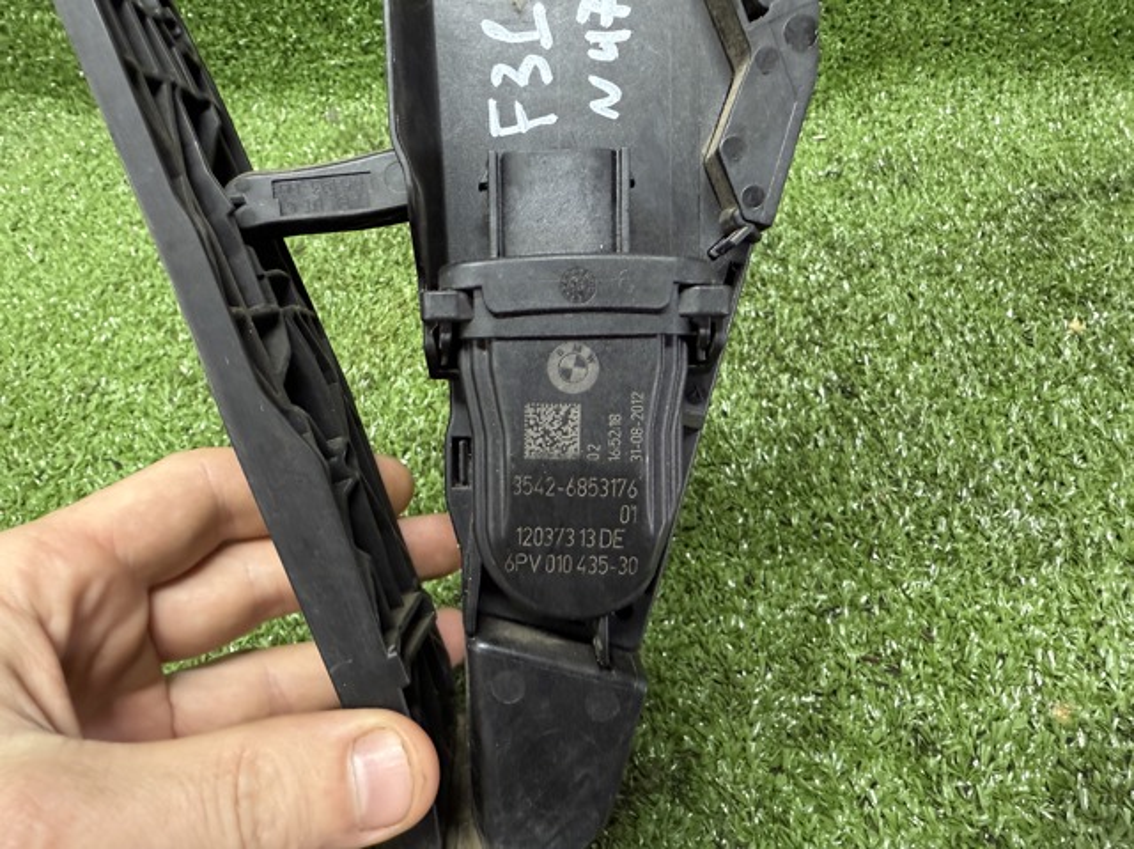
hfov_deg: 71.6
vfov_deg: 56.8
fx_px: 786
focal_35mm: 24
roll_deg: +7.7
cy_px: 424
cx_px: 567
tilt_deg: -44.4
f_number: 2.2
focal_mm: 2.22
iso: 500
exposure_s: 1/60
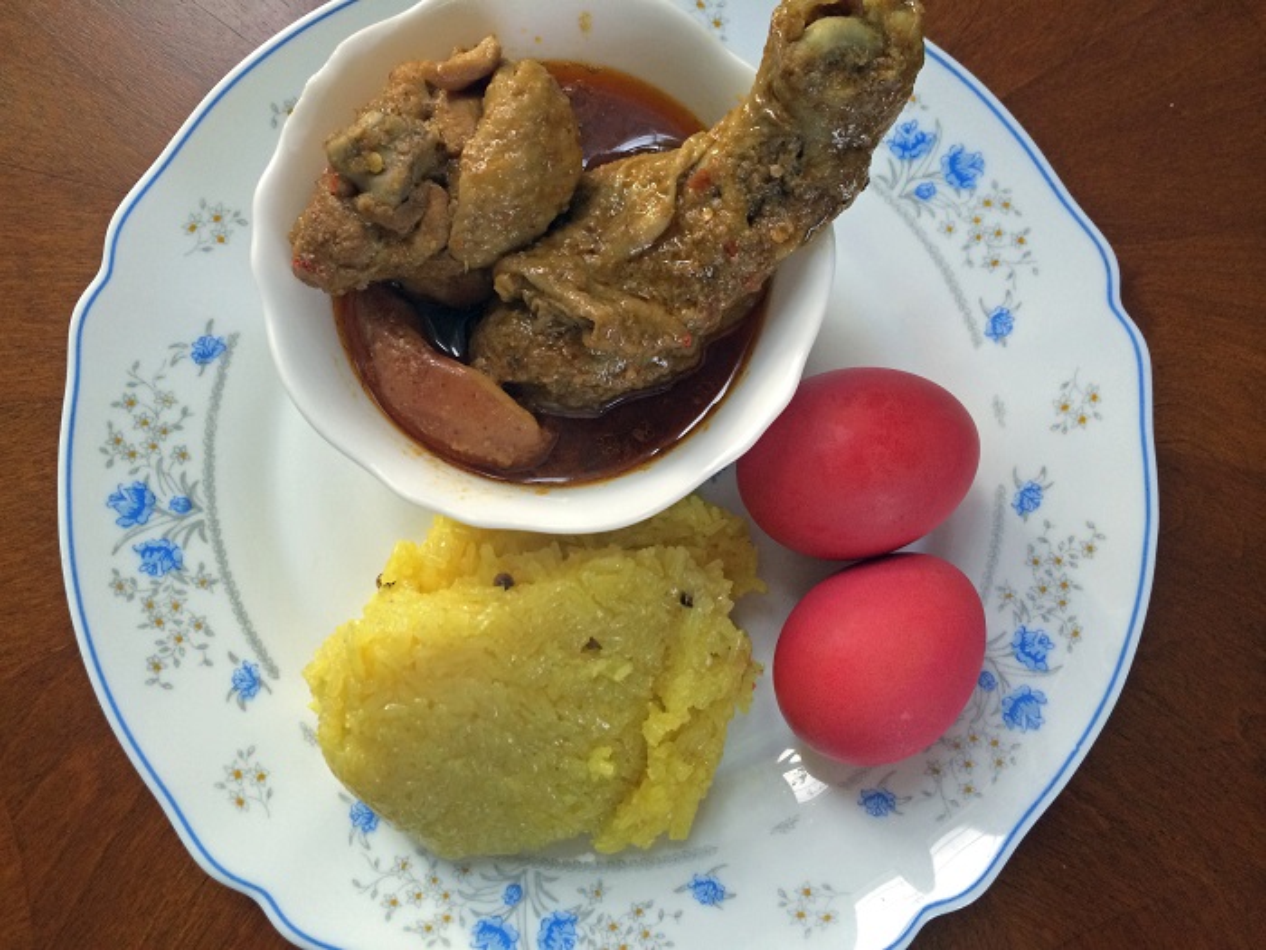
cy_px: 475
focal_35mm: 30
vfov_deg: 46.8
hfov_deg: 60.0
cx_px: 633
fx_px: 1097
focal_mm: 4.12
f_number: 2.2
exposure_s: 1/30
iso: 160
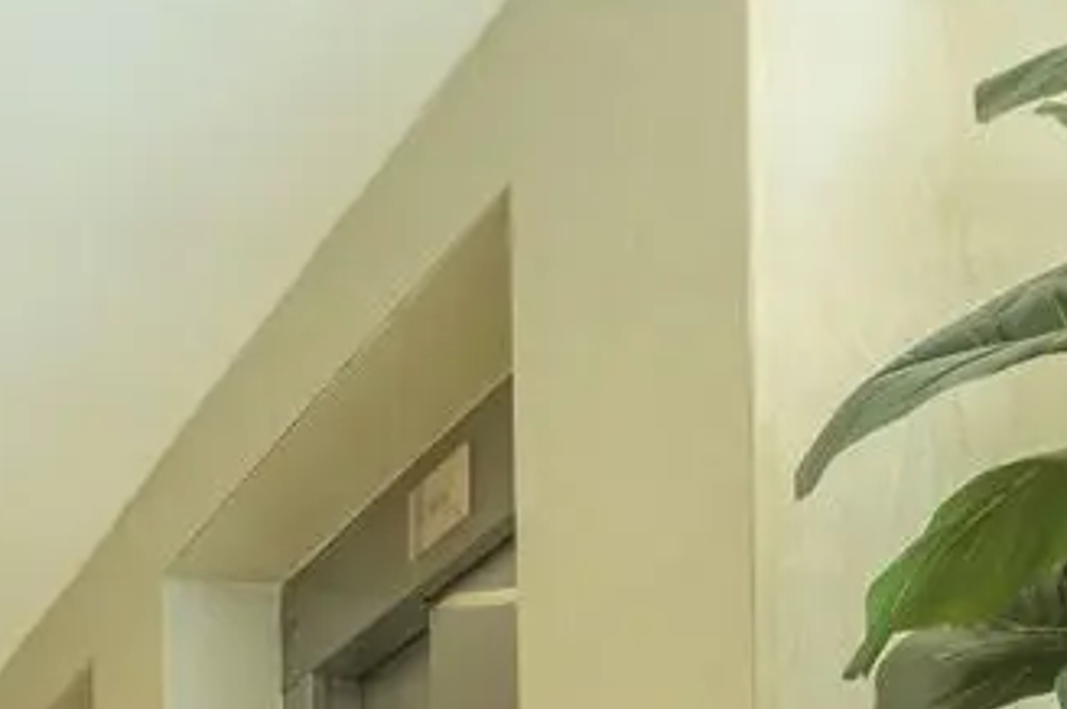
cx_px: 602
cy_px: 1486
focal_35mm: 83
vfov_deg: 13.6
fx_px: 2458
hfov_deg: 24.5
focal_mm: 17
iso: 200
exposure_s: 1/4
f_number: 10
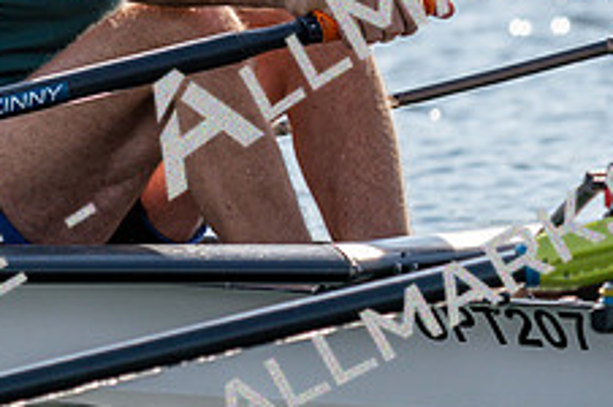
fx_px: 10321
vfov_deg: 2.3
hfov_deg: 3.4
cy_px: -58
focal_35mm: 607
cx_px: -79
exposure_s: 1/1600
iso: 200
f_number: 5.6
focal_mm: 236
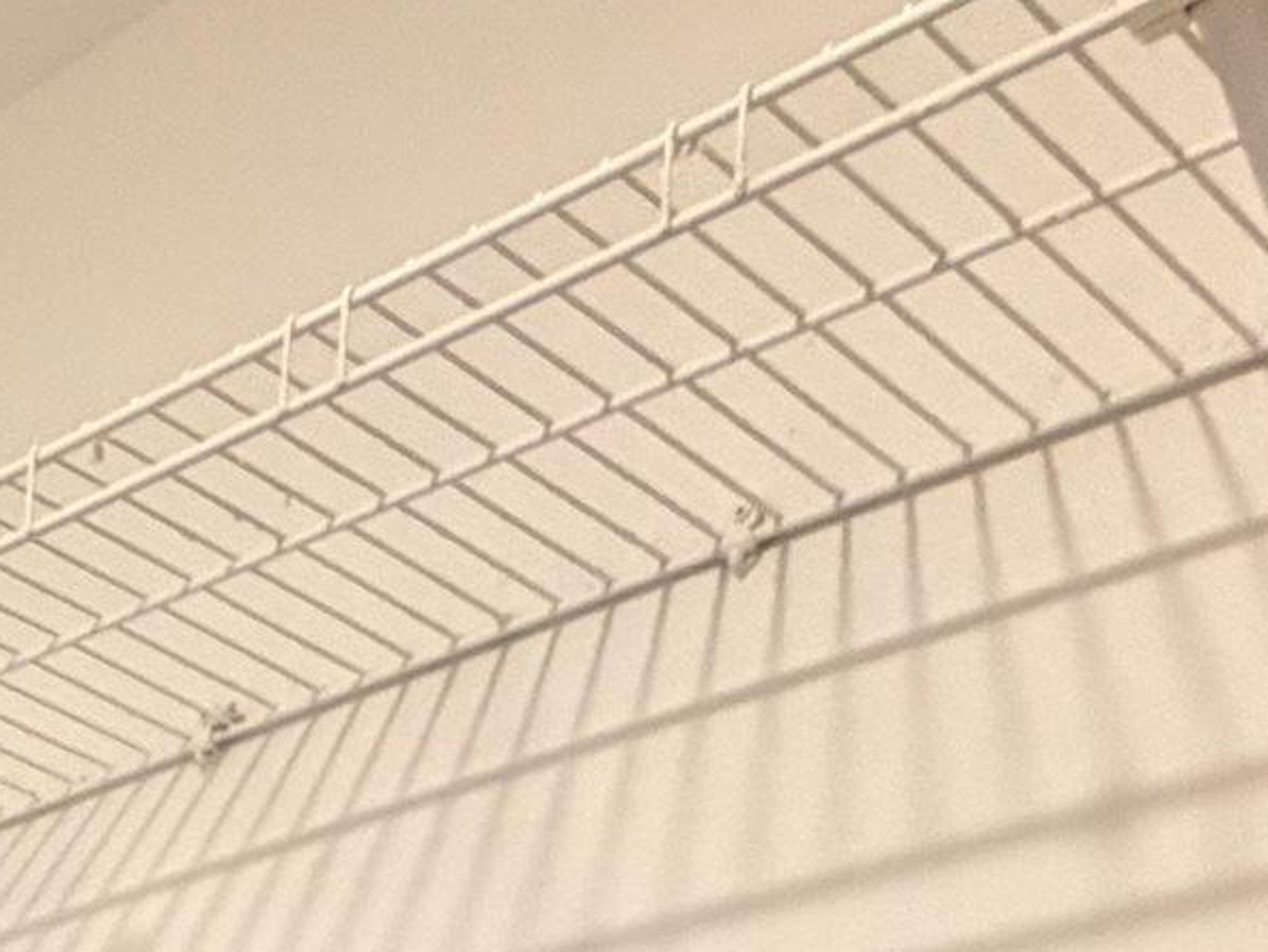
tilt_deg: -6.3
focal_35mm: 73
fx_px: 2675
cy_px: 2014
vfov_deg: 15.3
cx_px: -870
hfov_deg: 20.6
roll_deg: -2.2
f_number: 2.2
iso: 320
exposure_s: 1/60
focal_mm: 2.22
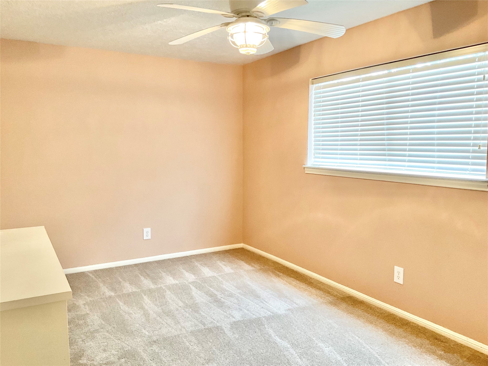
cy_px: 183
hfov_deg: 61.7
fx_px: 409
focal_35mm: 29
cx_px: 244
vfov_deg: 48.2
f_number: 1.8
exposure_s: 1/60
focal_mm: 3
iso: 100
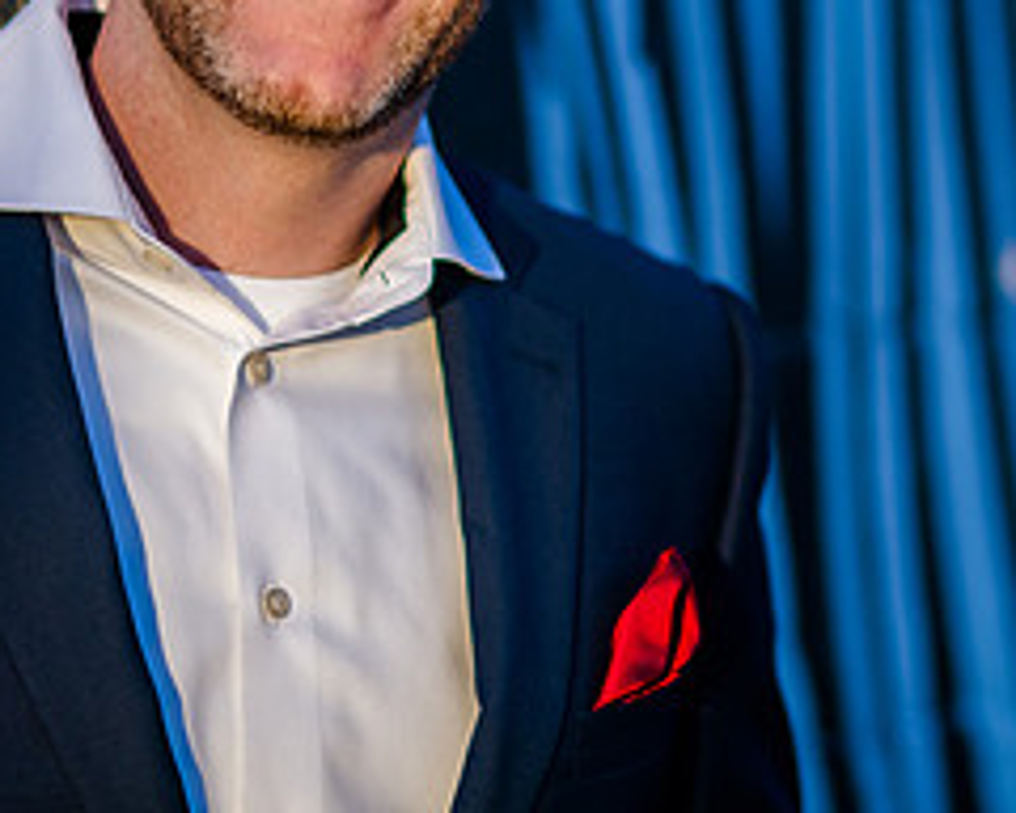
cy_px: 74
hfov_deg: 7.5
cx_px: 635
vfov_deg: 6.0
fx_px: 7698
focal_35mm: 256
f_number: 2
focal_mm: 105
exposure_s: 1/1600
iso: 200
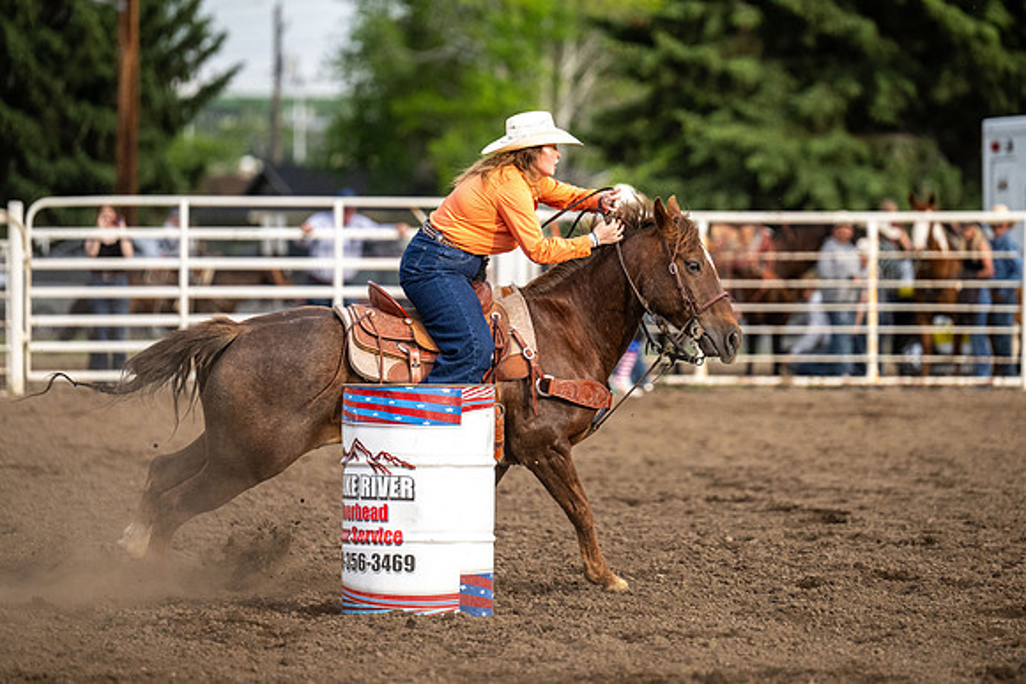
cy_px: 260
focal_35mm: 248
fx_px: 7065
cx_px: 564
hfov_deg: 8.3
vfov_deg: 5.5
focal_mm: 200
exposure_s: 1/8000
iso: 1250
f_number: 2.8
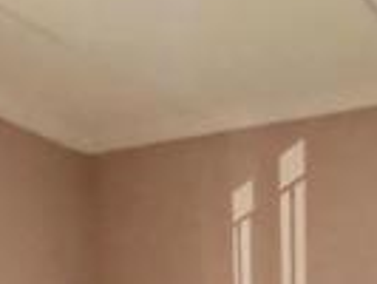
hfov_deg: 20.2
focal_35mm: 96
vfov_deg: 12.4
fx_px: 1046
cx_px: 292
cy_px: 670
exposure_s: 1/120
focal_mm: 1.96
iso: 50
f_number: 2.2
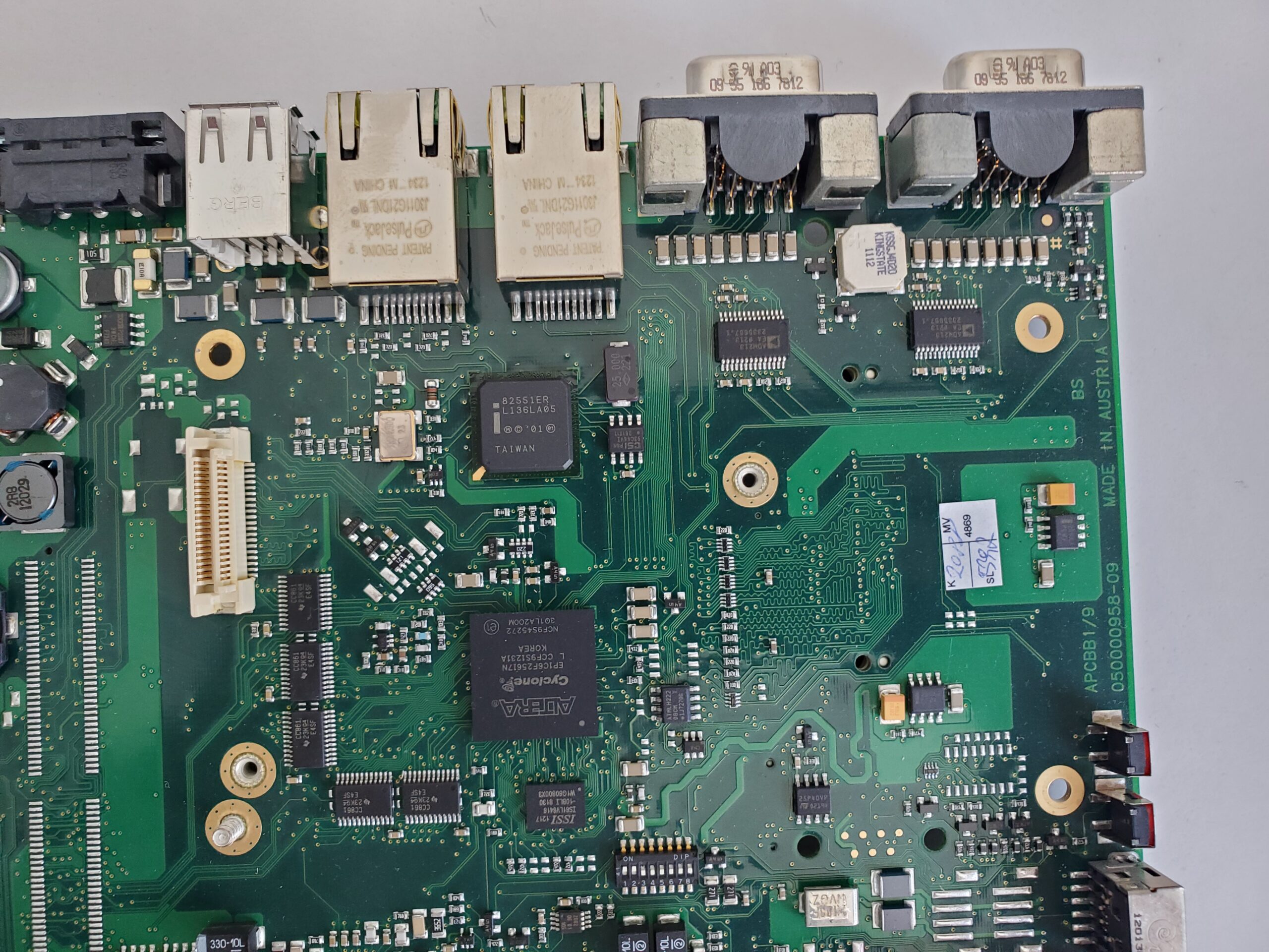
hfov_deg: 67.3
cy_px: 476
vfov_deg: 53.1
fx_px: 953
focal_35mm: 26
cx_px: 634
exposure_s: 1/40
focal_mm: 4.3
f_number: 2.4
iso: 200
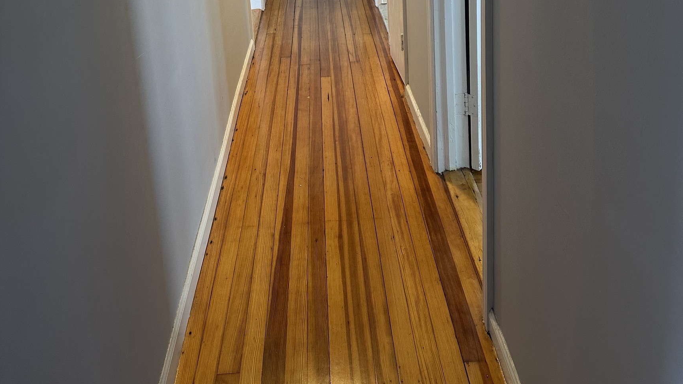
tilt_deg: -13.4
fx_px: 634
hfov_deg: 56.6
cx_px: 341
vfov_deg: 30.4
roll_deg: +1.8
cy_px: -31
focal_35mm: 35
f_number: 1.78
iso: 160
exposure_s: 1/60
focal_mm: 6.86
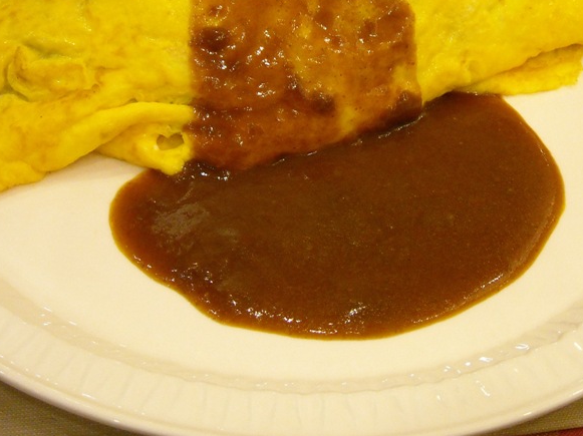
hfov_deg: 32.7
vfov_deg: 24.6
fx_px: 993
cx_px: 302
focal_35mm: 59
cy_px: 116
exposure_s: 1/31
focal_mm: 5.7
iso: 400
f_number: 2.8
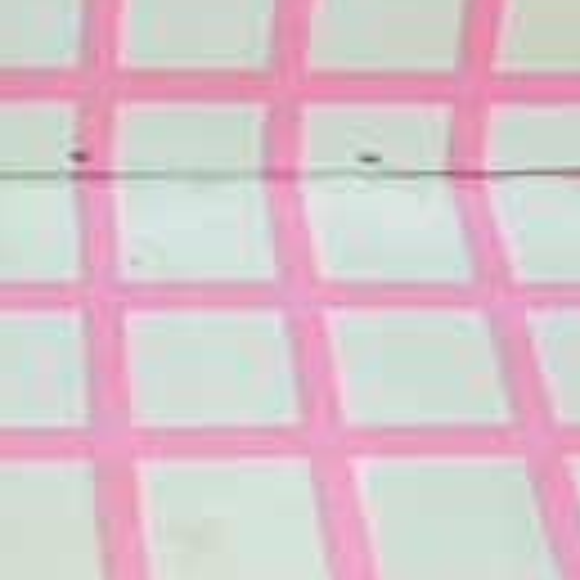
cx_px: 94
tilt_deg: -31.2
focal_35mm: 127
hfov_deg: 13.6
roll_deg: -2.7
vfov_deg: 13.2
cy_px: -202
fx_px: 2407
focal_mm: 4.15
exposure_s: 1/33
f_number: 2.2
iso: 125
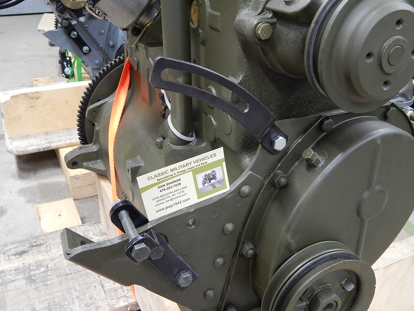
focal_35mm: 38
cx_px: 207
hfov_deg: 49.0
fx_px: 454
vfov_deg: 37.7
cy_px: 156
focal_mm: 6.8
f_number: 3.4
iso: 400
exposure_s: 1/15
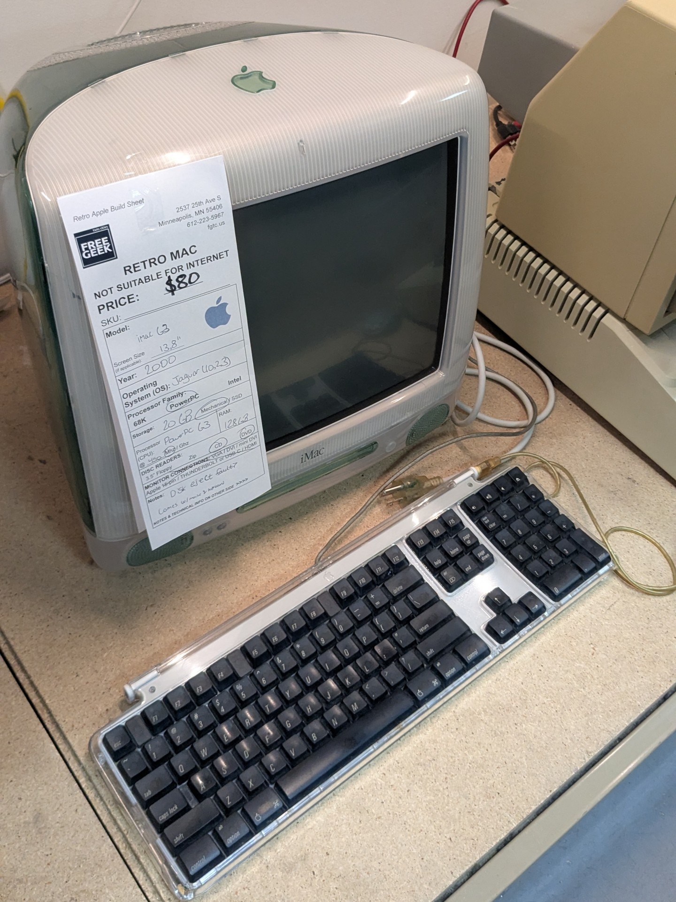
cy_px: 451
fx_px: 703
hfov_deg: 51.4
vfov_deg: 65.3
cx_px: 338
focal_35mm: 27
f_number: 1.73
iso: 334
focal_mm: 4.38
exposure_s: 1/120
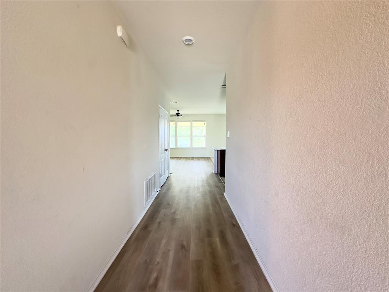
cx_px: 194
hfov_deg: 102.1
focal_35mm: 14
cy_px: 146
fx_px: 157
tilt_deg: -2.4
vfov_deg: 85.7
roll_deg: -0.3
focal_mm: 2.22
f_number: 2.2
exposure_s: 1/60
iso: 250
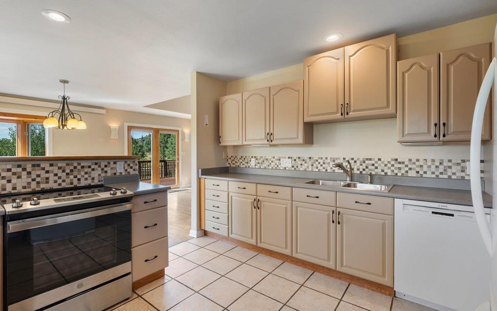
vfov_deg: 68.0
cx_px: 240
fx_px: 230
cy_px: 152
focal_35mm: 17
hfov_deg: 94.3
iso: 400
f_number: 8
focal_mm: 16
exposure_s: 1/5
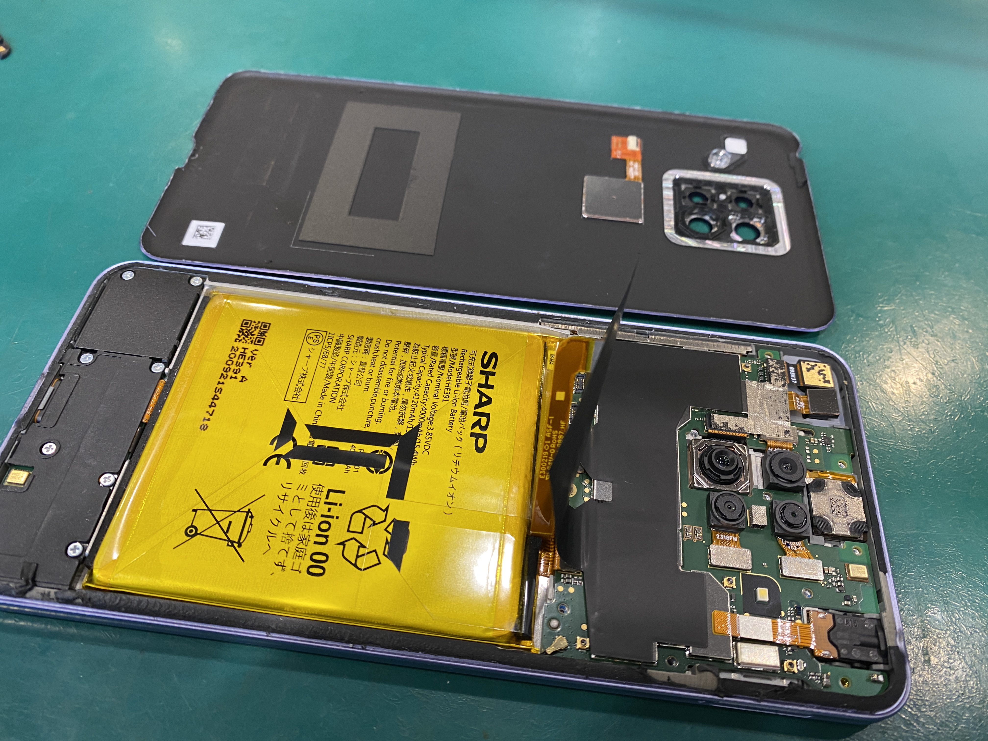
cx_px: 494
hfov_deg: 67.3
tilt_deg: -55.6
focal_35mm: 26
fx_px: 742
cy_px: 370
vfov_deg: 53.1
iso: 100
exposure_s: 1/50
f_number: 1.8
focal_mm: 4.25
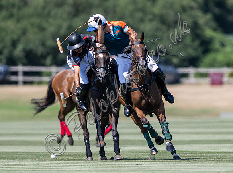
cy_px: 119
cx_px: 142
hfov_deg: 1.9
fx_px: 7084
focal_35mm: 1058
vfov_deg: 1.4
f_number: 2.8
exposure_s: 1/3200
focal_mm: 400
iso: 200
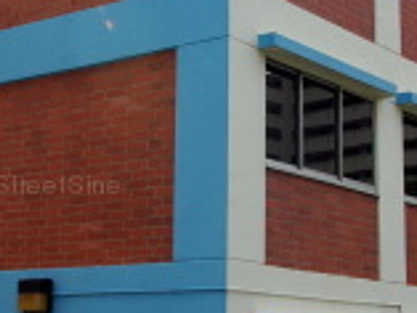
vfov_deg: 16.2
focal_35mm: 91
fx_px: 1097
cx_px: 165
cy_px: 126
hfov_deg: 21.5
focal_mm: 18
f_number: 3.5
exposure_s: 1/1250
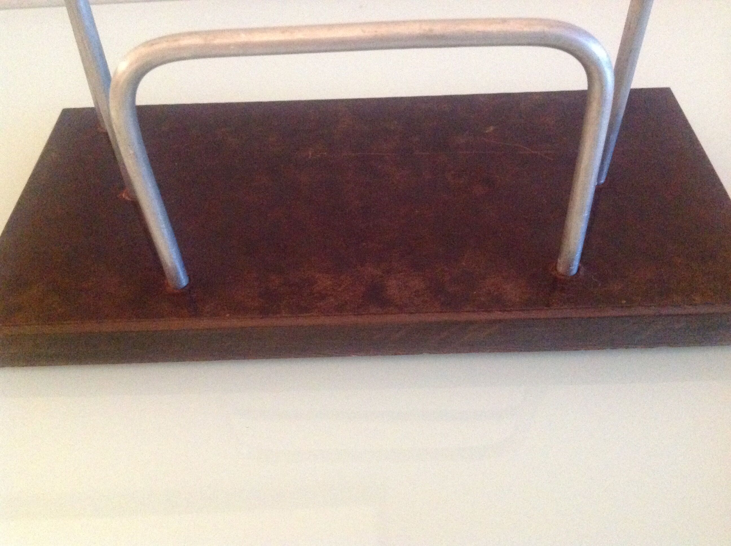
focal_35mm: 35
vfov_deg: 40.6
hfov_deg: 52.7
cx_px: 366
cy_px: 273
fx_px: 738
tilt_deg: -46.5
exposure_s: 1/17
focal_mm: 4.28
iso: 800
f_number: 2.4
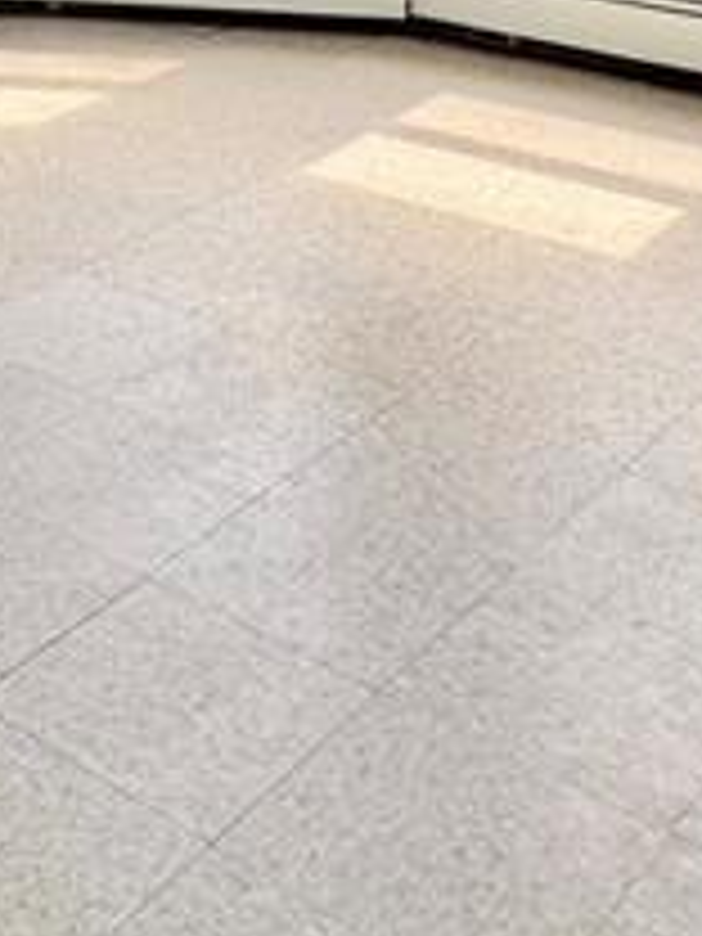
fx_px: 1866
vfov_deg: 24.0
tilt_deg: -5.2
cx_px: -104
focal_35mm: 69
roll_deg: +0.7
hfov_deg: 20.2
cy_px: -346
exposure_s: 1/170
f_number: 2.2
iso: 40
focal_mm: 2.22
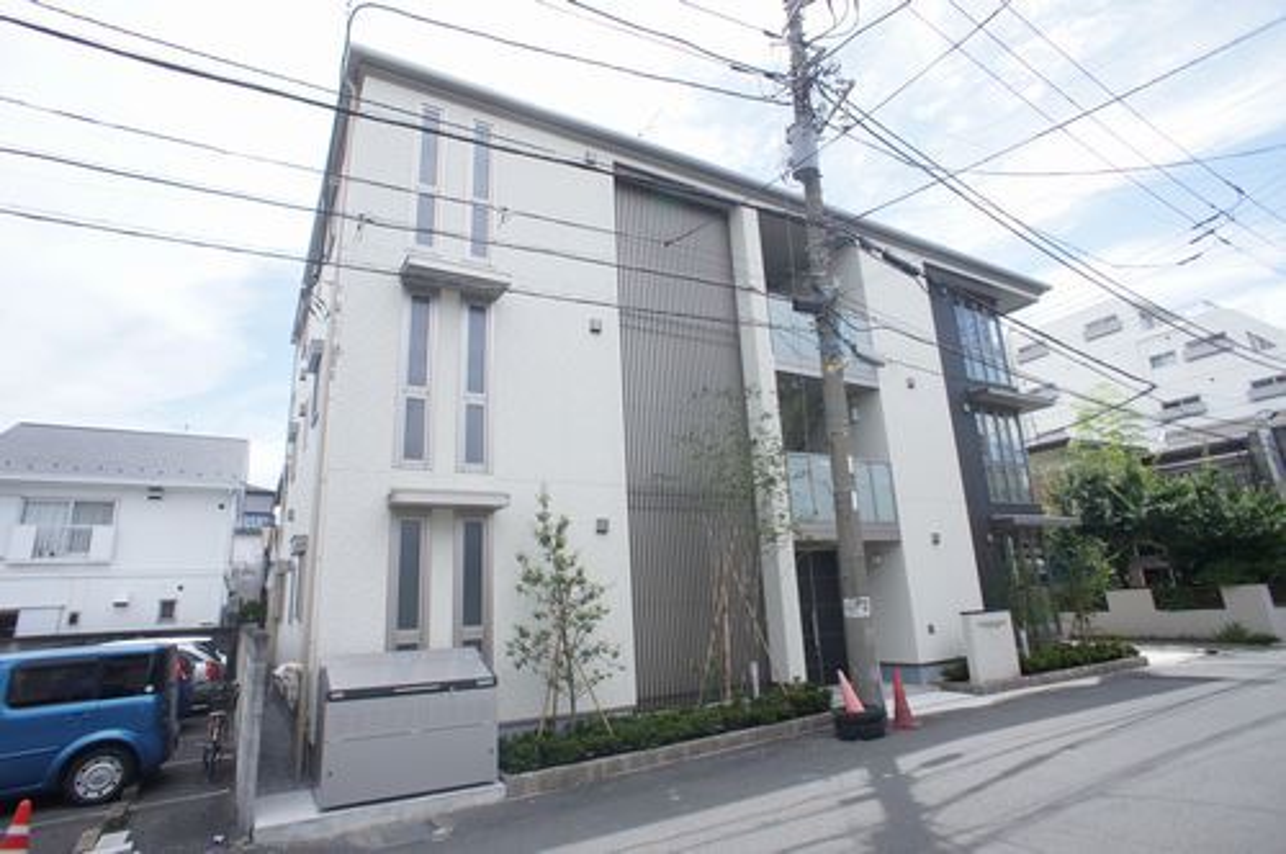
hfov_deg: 73.8
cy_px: 427
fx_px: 856
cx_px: 643
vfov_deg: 53.0
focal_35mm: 24
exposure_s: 1/500
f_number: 5
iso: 200
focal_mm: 16
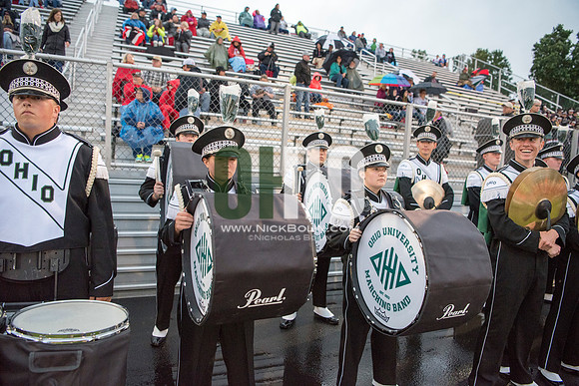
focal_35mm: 24
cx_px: 290
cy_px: 193
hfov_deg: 73.7
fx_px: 386
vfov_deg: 53.2
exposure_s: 1/800
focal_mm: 24
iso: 2000
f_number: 3.2
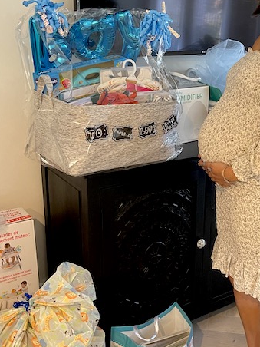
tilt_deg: -17.0
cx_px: 188
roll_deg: -0.5
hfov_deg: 31.1
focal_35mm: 46
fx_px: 461
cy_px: 165
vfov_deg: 41.2
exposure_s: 1/60
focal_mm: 5.1
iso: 500
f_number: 1.6
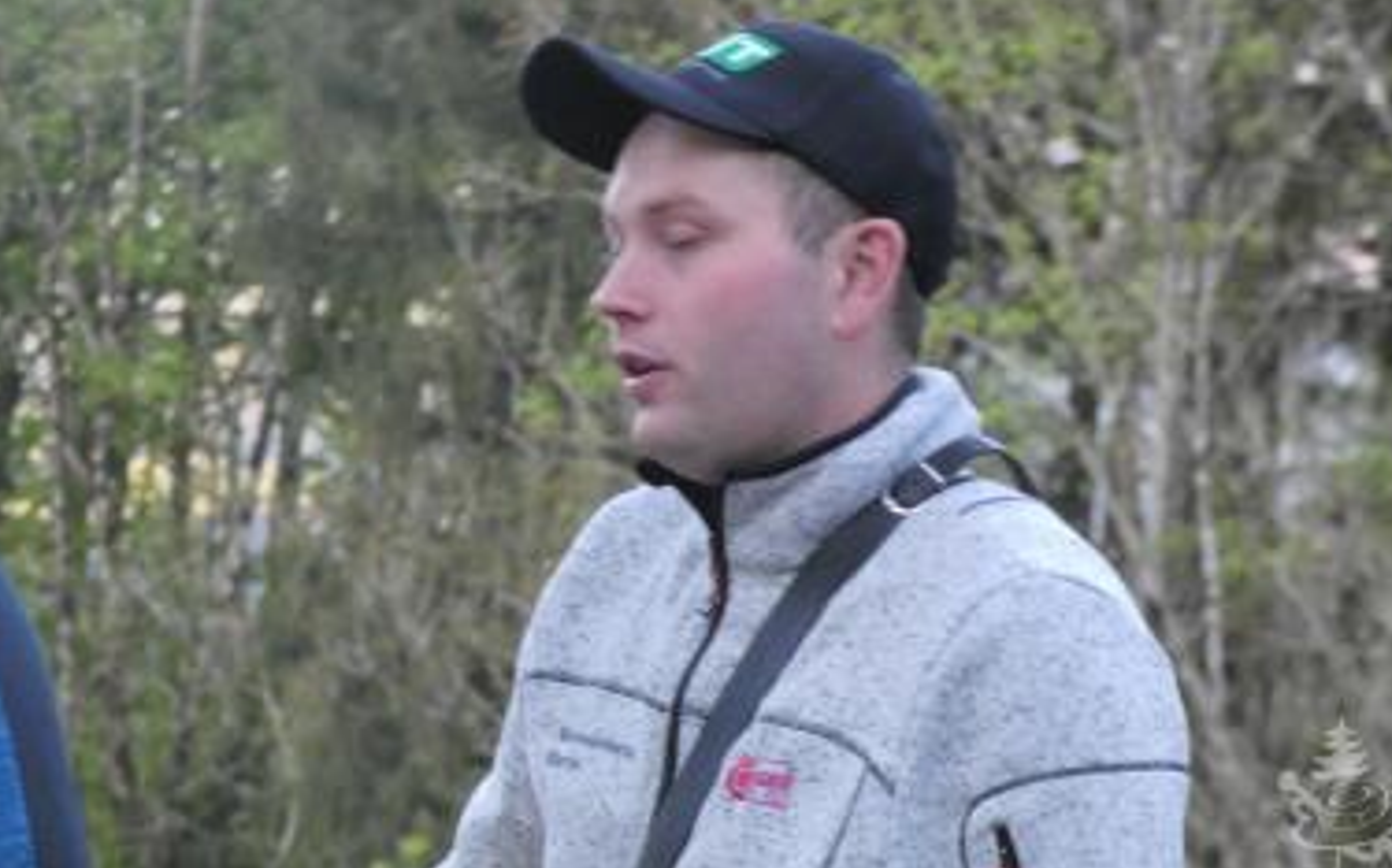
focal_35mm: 310
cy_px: 364
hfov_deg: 6.8
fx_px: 11755
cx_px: 709
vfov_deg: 4.2
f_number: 5.5
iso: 1250
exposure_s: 1/125
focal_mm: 49.1
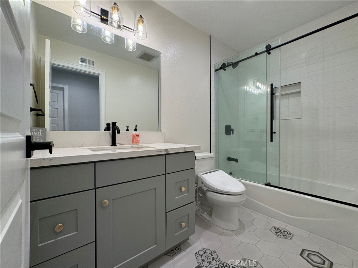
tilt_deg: -0.6
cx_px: 179
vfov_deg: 85.7
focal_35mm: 14
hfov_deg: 102.1
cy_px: 134
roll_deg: -1.2
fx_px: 145
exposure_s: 1/120
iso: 125
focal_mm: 2.22
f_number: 2.2
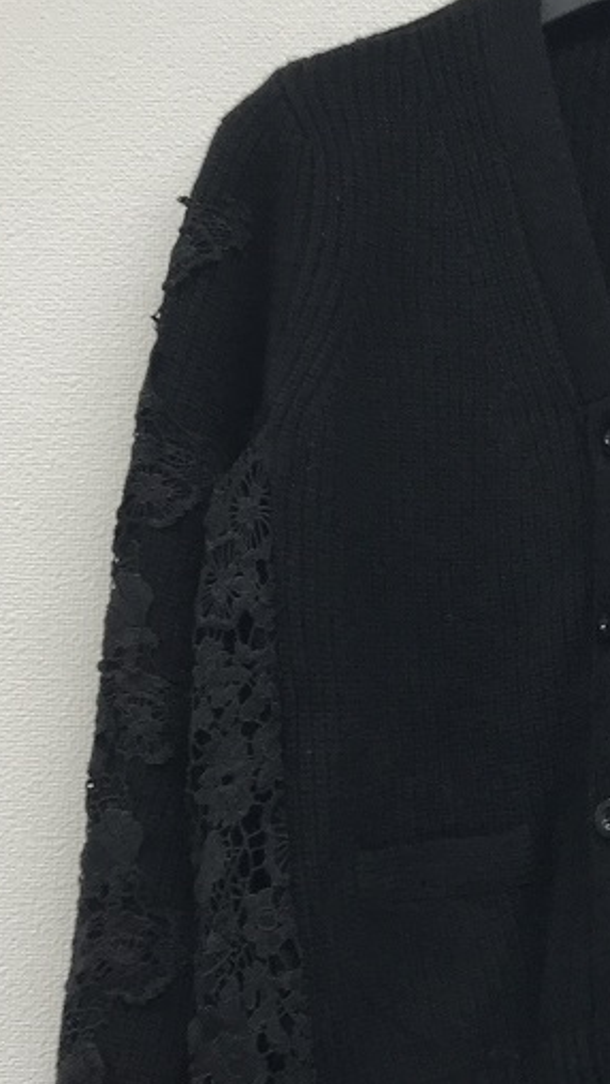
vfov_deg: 29.2
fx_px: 2069
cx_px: 672
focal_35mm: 72
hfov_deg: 16.3
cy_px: 681
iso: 25
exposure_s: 1/40
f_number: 1.8
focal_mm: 3.99
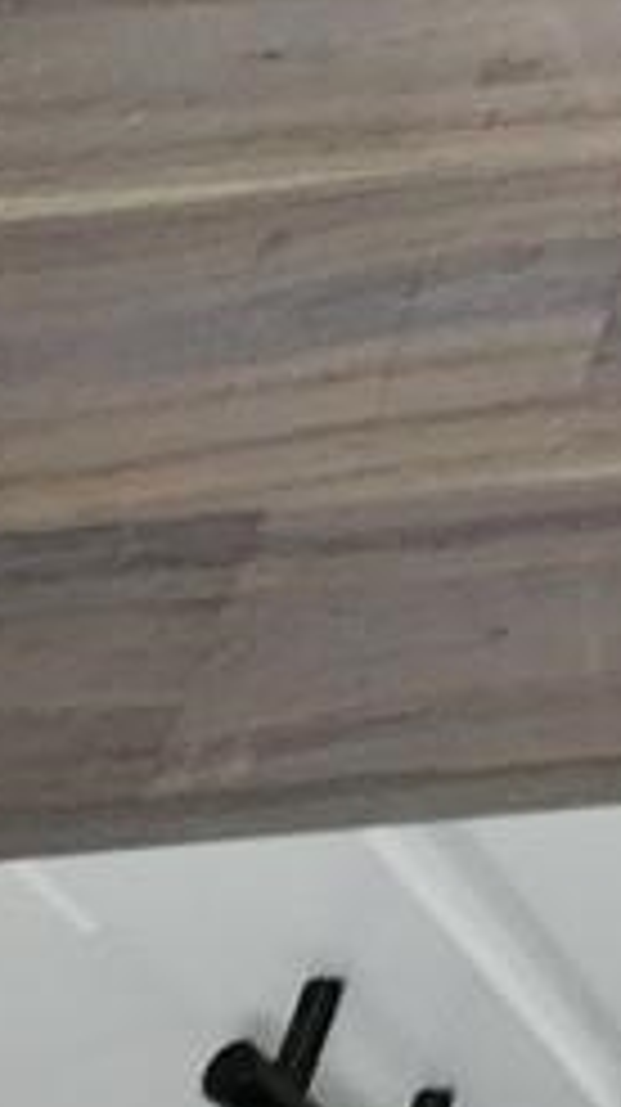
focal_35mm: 83
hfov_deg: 10.2
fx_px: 2435
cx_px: 1912
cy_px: -1076
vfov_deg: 18.0
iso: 400
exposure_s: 1/60
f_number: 2.2
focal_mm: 2.2
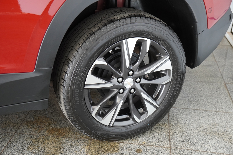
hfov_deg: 38.9
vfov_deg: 26.5
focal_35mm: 51
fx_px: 330
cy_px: 78
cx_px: 116
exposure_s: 1/160
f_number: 4
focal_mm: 34
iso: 640
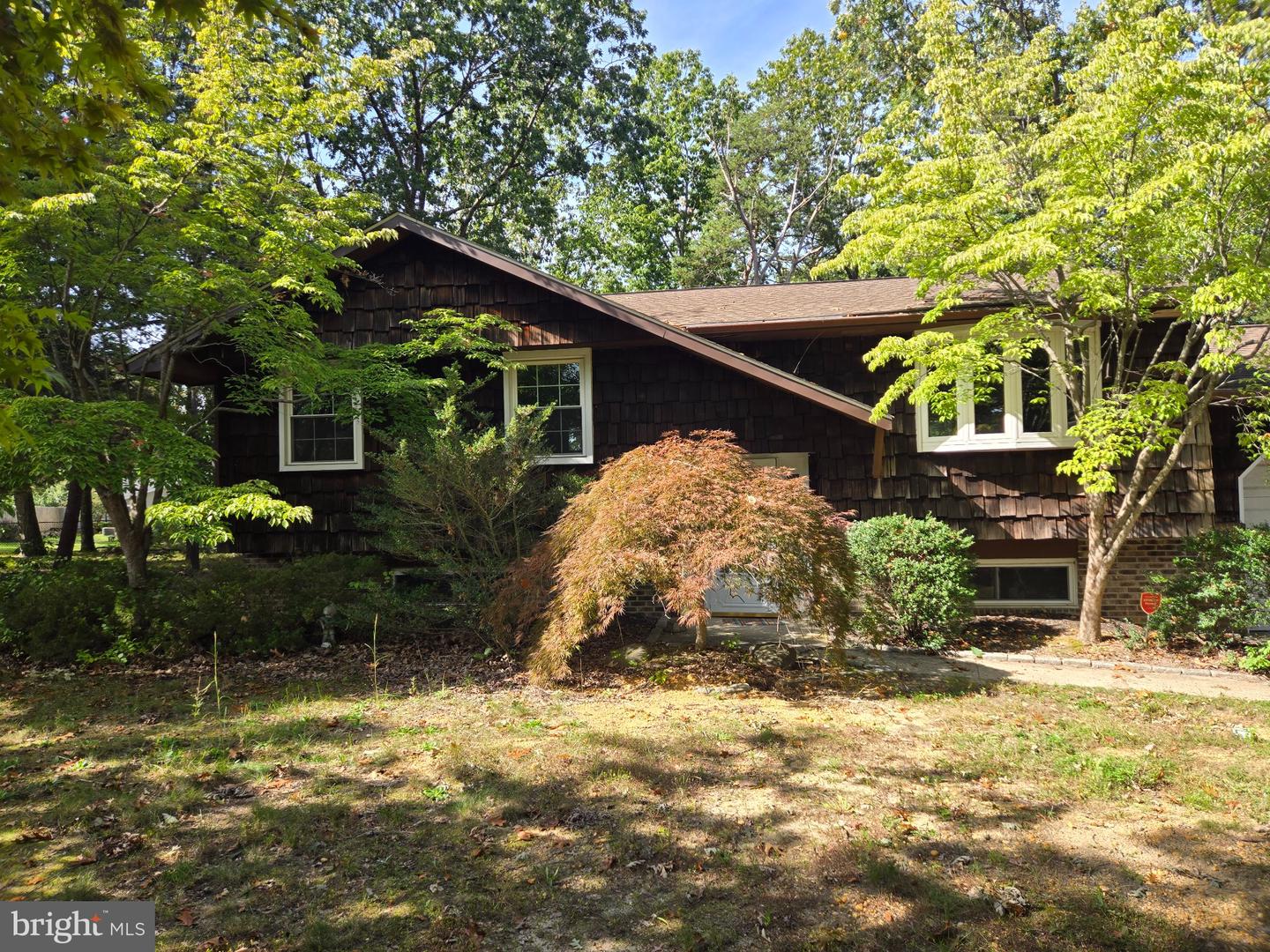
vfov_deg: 58.9
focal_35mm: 23
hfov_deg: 73.9
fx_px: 844
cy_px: 476
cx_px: 635
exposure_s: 1/468
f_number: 1.8
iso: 25
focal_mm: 5.4
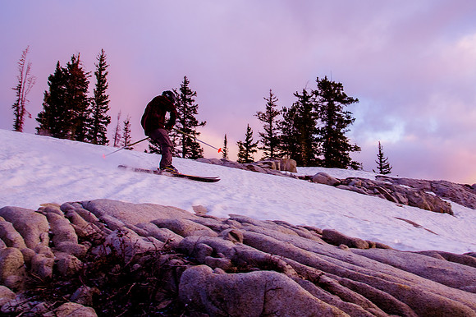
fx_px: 460
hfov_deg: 54.3
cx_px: 286
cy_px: 110
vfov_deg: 37.7
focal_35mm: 35
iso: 1250
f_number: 8
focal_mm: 24
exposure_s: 1/200
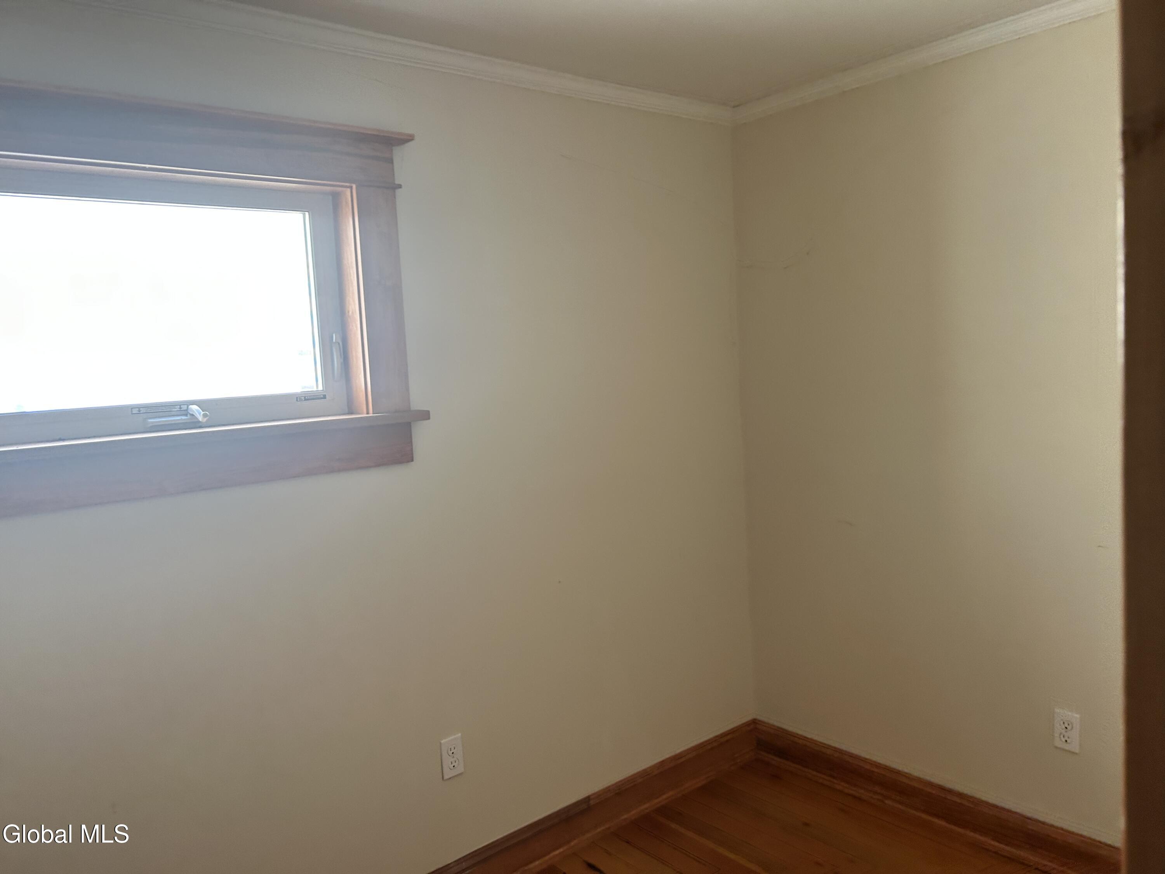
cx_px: 582
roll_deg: +5.7
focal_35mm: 26
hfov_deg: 67.3
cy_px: 437
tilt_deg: -6.4
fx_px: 875
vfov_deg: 53.1
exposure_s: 1/110
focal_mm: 5.7
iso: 125
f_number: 1.5
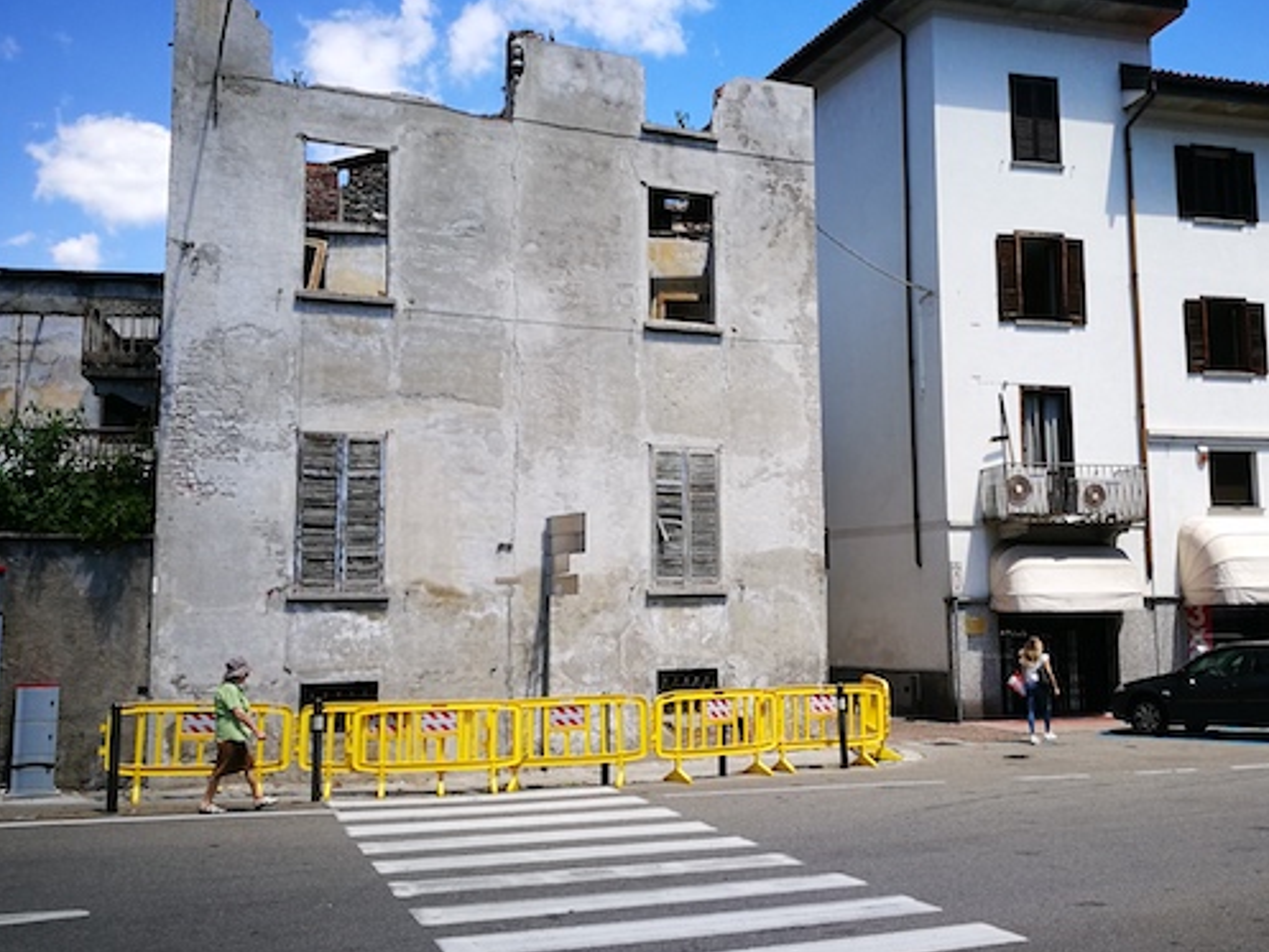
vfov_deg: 37.7
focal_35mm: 38
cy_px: 450
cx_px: 763
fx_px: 1393
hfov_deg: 48.7
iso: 50
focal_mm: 4.5
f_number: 2.2
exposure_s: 1/586
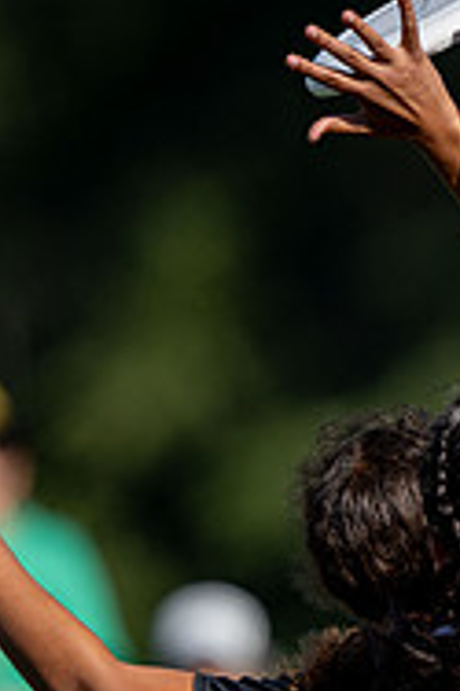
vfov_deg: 1.3
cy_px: 612
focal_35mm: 1544
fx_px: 29646
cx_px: 720
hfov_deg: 0.9
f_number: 2.8
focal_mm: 400
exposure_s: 1/2000
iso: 64
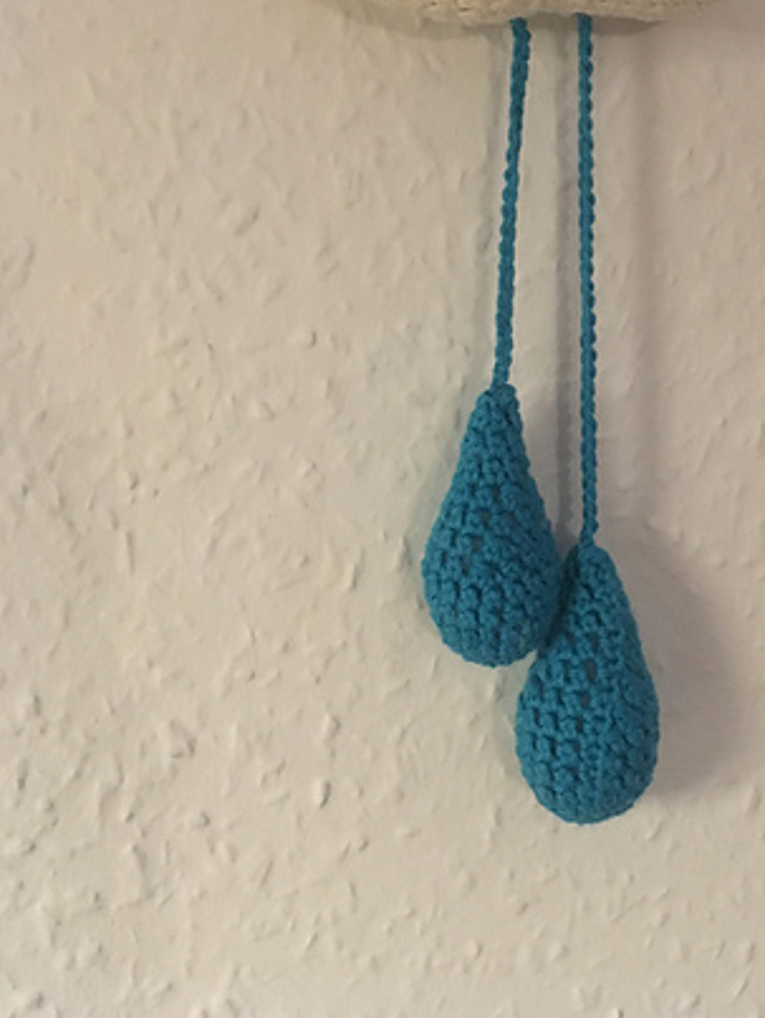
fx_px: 1353
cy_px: 245
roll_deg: -0.3
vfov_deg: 40.0
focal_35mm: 46
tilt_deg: -6.6
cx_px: 586
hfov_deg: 30.9
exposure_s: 1/17
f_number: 2.2
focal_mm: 4.15
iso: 500
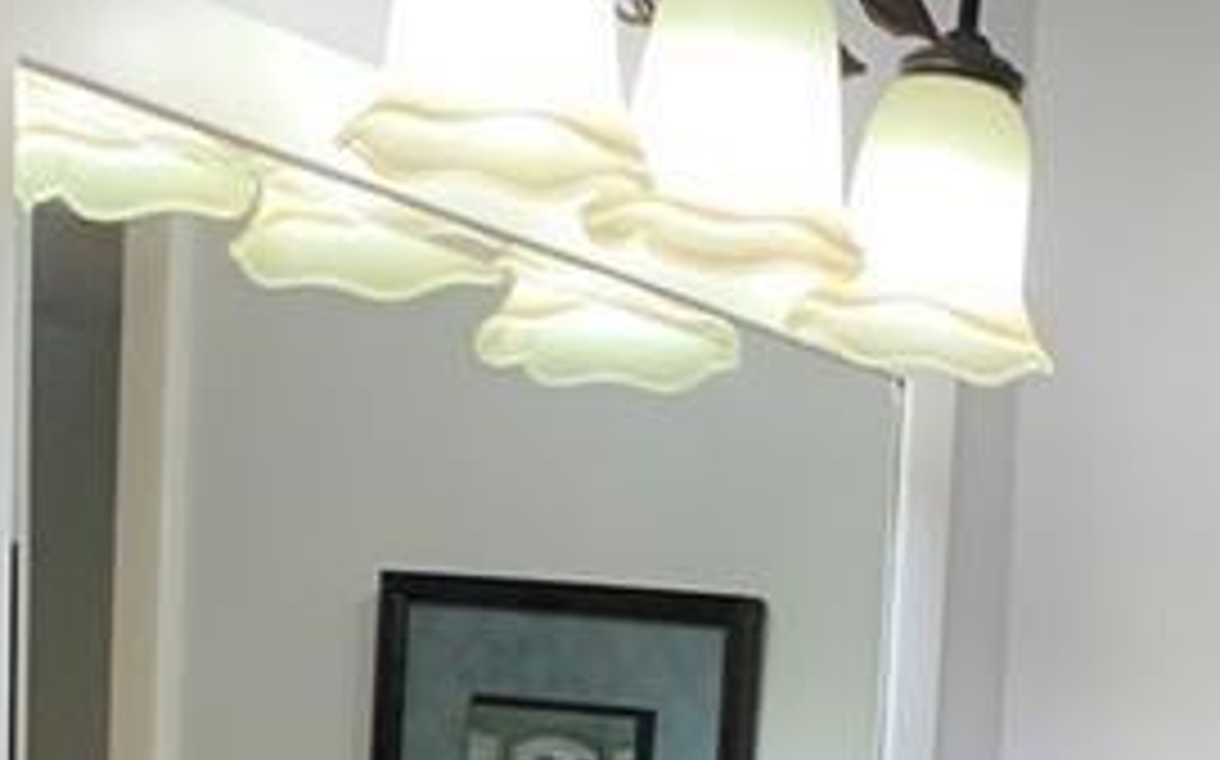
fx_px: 4054
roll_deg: -2.3
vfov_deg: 9.1
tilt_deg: -12.7
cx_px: 1031
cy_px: 2114
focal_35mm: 122
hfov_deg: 16.9
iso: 100
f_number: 1.8
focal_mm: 4.25
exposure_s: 1/120
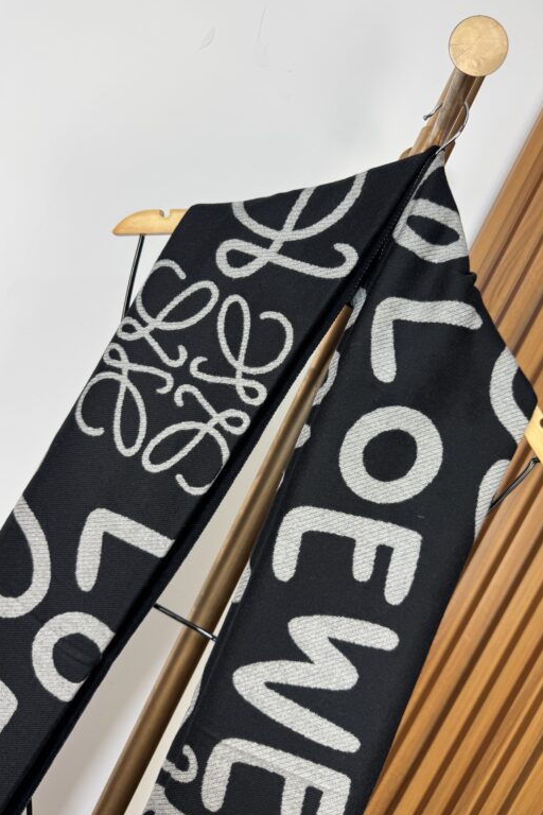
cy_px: 411
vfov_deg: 69.4
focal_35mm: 26
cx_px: 299
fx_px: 588
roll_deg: -26.7
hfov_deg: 49.5
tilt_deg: -3.9
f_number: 1.78
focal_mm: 6.76
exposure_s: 1/120
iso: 80
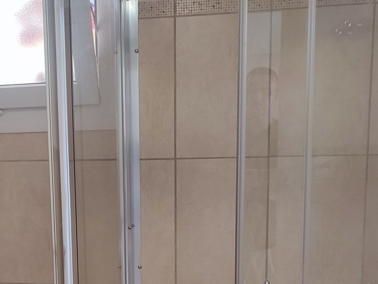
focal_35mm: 51
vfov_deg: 27.6
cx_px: 143
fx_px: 557
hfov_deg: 37.3
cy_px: 254
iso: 94
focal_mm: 6.04
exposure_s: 1/33
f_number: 1.9
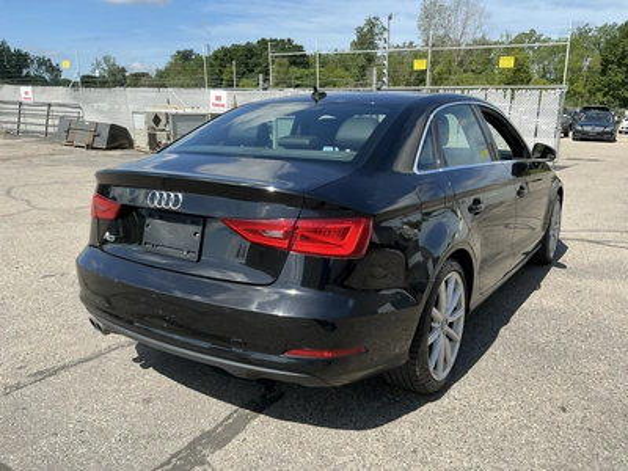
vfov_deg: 49.7
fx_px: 508
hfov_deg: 63.4
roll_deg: -0.5
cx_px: 314
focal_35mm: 28
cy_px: 236
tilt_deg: -12.5
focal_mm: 3
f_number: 1.8
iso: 25
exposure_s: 1/1121
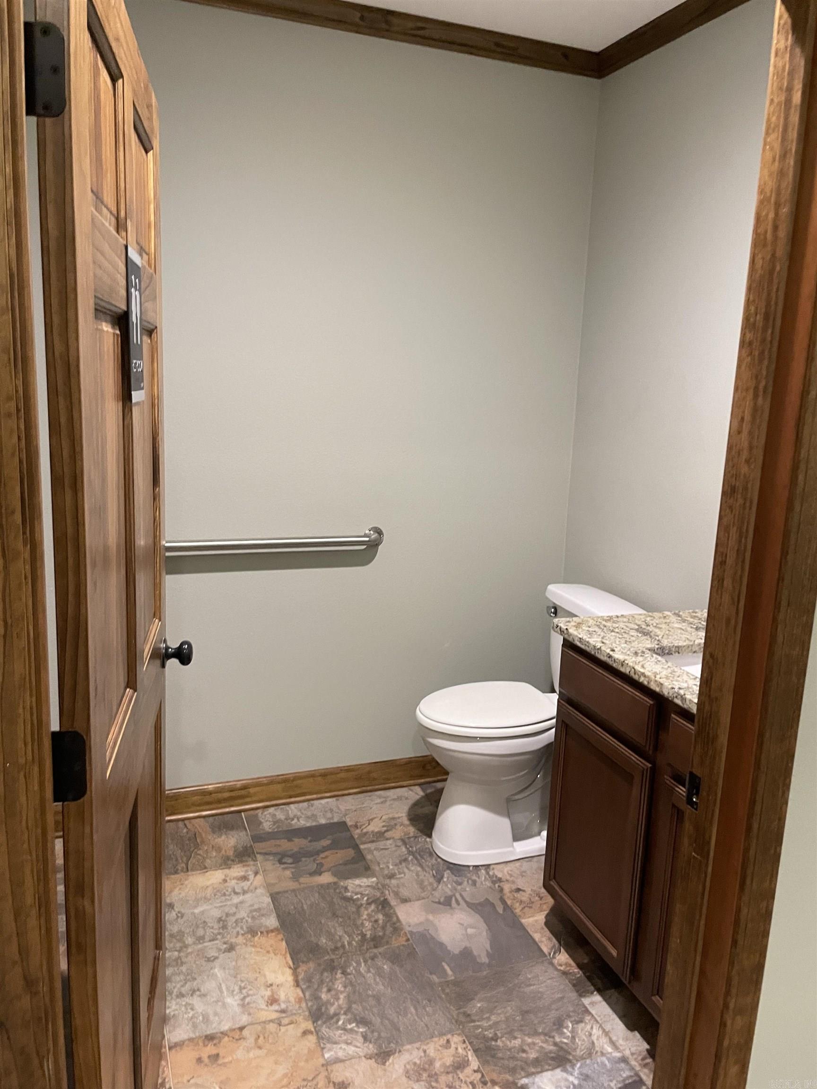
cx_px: 408
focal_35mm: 26
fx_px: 818
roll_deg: -1.8
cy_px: 544
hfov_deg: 53.1
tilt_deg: -10.9
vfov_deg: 67.3
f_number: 1.6
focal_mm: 4.2
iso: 400
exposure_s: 1/40
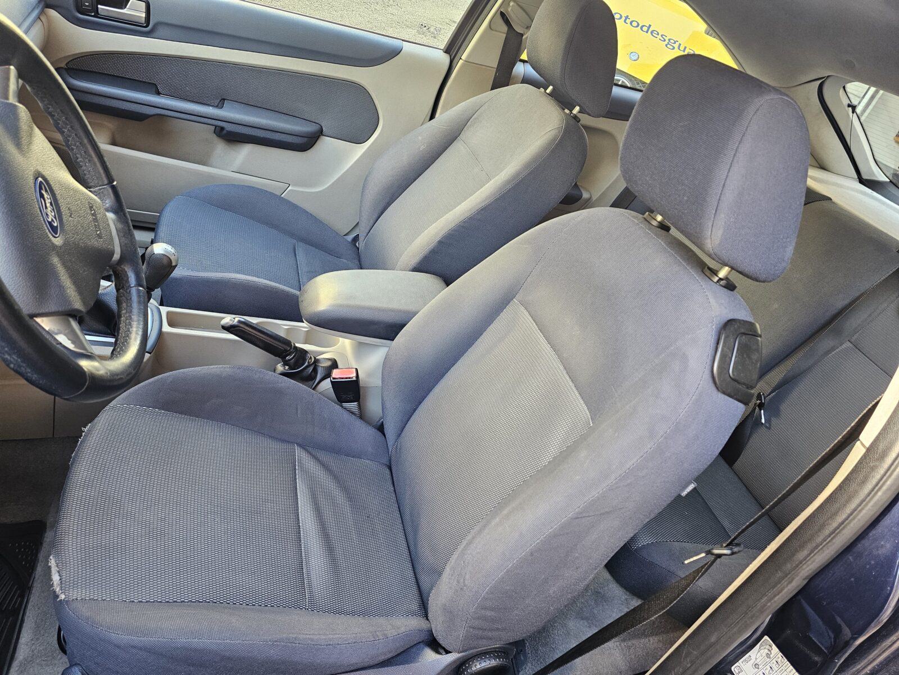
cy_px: 338
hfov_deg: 73.9
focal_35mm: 23
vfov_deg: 58.9
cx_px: 450
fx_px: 597
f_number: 1.7
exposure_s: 1/100
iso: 250
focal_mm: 6.3
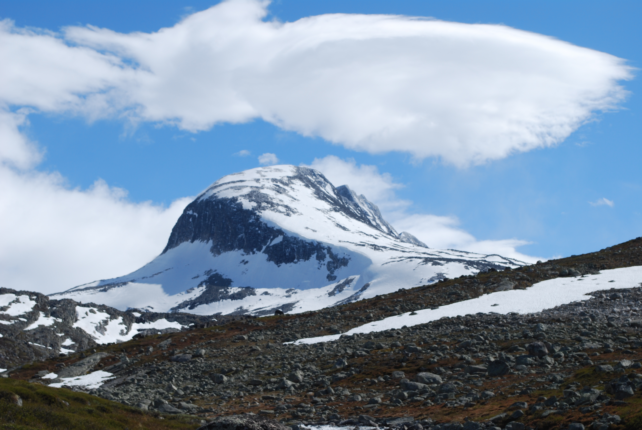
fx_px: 1473
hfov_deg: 24.6
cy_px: 215
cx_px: 321
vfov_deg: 16.6
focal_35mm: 82
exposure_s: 1/320
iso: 100
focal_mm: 55
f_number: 10
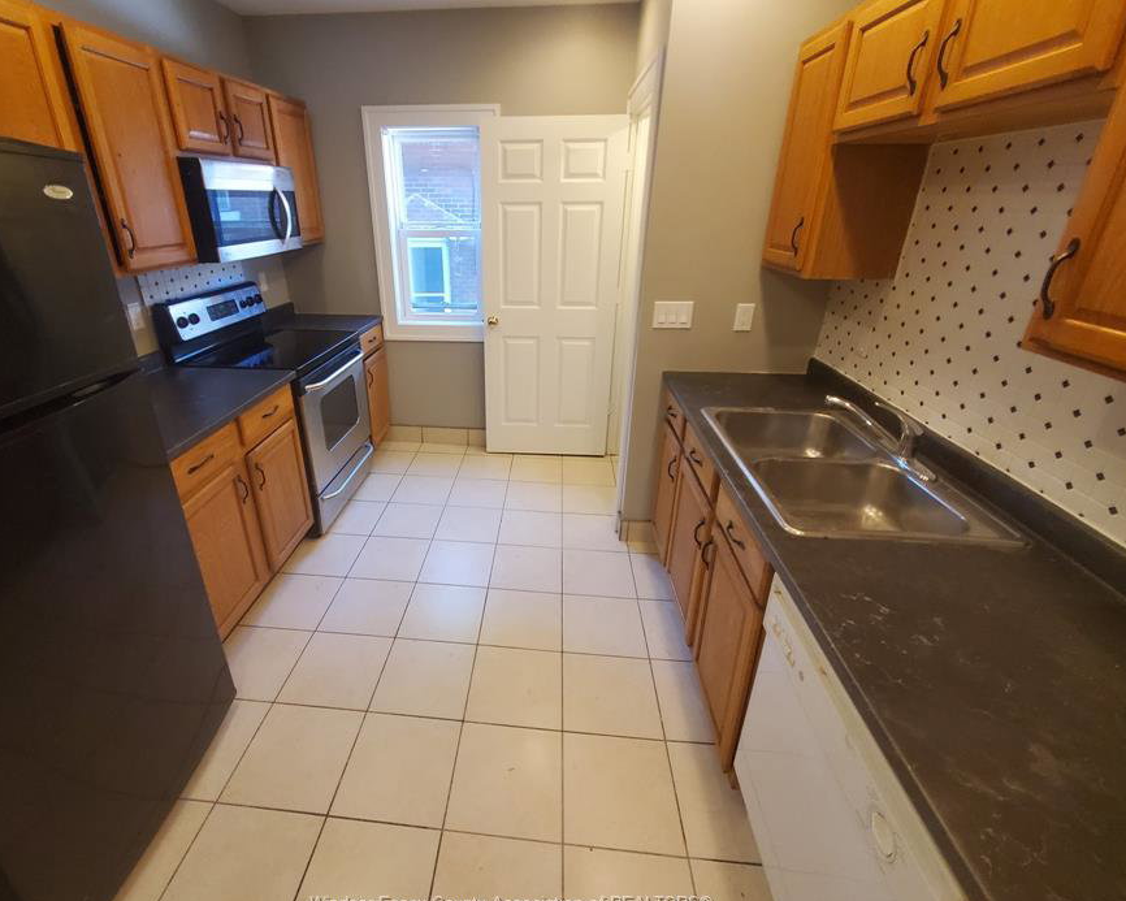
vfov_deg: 83.9
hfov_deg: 96.5
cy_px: 416
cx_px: 512
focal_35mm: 15
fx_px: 500
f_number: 2.2
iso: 500
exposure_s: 1/60
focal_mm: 1.8
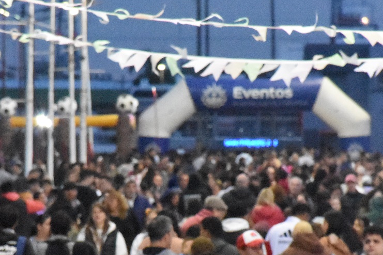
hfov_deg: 3.6
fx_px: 6032
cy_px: 226
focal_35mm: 567
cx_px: 161
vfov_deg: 2.4
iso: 18000
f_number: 9
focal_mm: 140
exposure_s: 1/200
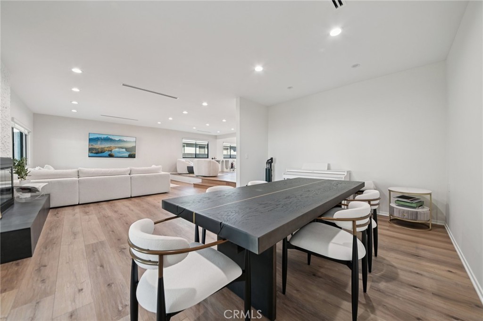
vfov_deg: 89.8
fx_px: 161
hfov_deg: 112.7
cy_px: 160
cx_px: 242
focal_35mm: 12
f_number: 8
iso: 250
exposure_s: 1/8
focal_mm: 12
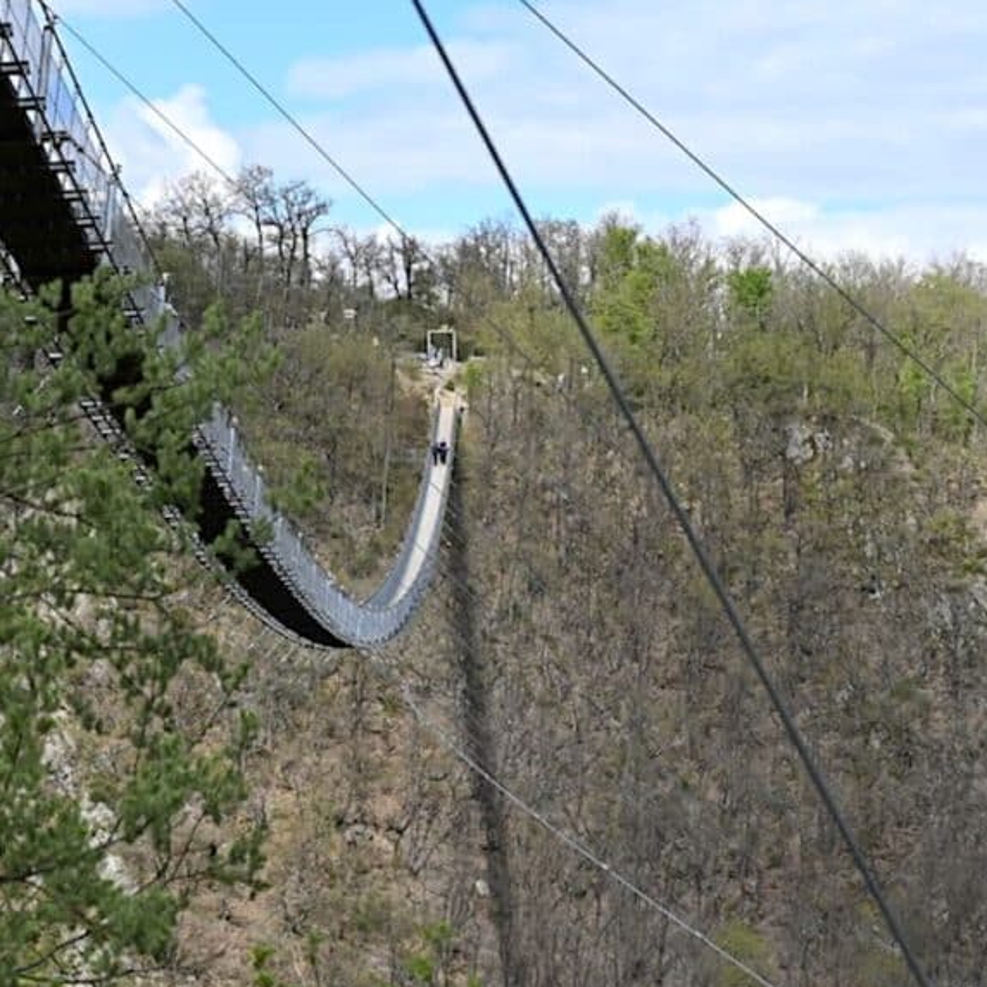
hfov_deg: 16.5
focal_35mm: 105
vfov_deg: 16.6
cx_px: 247
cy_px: 423
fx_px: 3387
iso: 100
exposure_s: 1/320
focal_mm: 69
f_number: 6.3
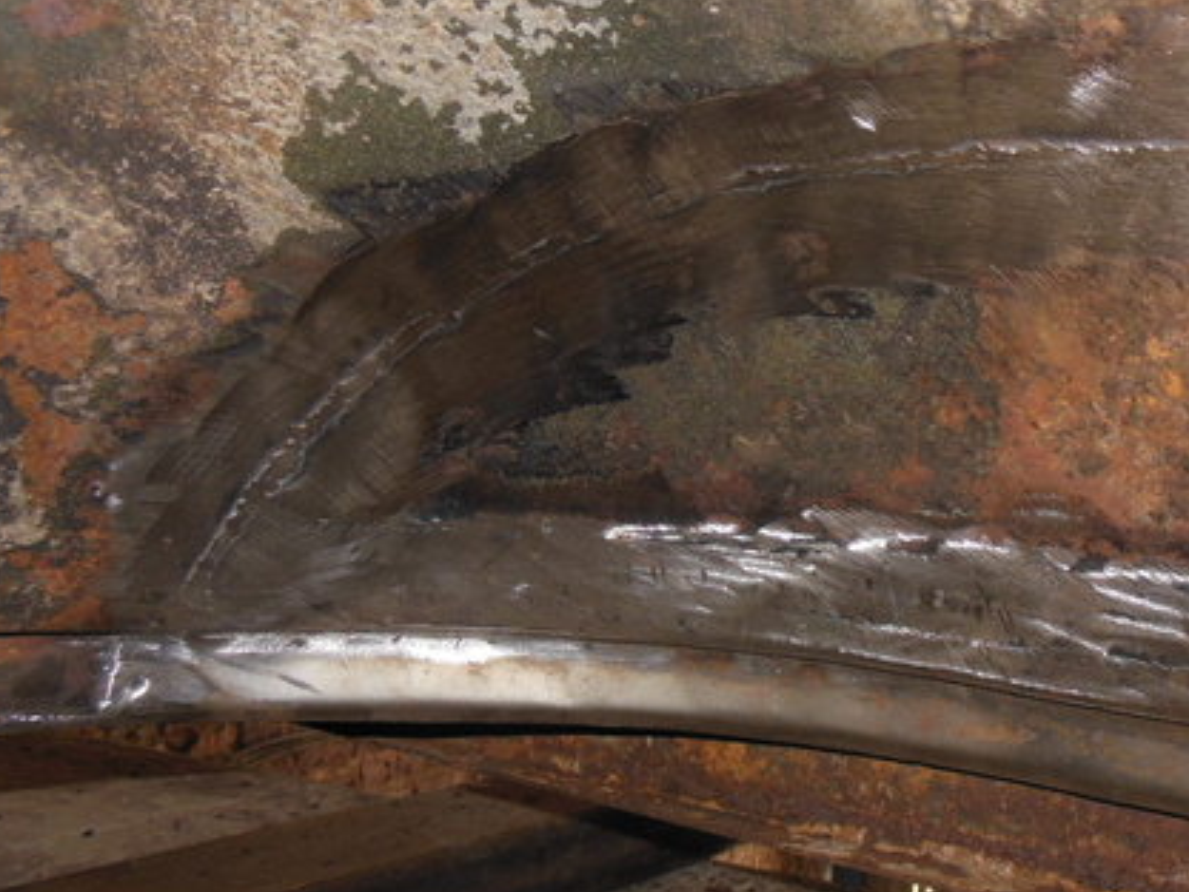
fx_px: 1443
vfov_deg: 34.4
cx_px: 824
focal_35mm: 42
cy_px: 466
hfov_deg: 43.9
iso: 200
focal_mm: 4.5
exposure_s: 1/25
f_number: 3.2
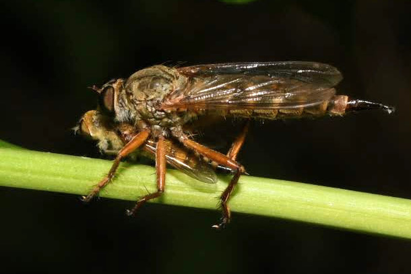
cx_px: 206
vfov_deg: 8.7
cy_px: 137
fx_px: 1797
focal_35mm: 158
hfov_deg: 13.0
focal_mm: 105
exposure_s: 1/60
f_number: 29
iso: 250
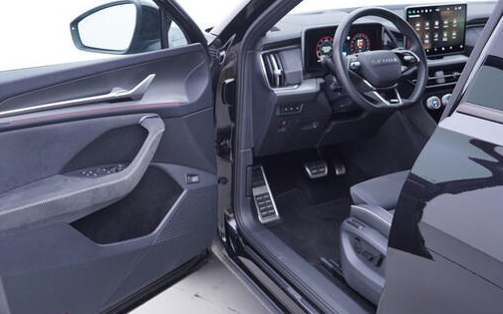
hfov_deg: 49.3
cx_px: 240
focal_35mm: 40
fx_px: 548
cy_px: 158
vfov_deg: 31.9
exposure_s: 1/40
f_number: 2.8
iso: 200
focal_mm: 24
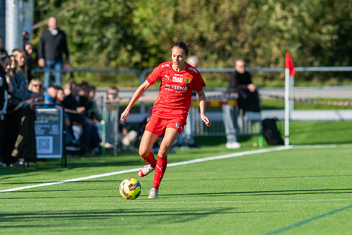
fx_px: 5947
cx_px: 176
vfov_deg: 2.3
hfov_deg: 3.4
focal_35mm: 608
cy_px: 118
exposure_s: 1/2000
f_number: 3.2
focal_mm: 300
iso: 180
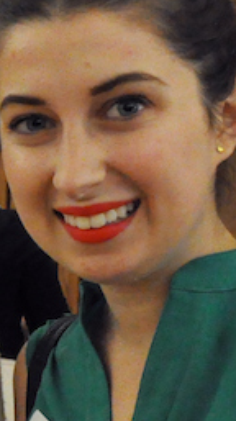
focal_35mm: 132
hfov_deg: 7.9
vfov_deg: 16.1
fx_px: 1473
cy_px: 383
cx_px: -485
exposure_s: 1/60
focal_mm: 18
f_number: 6.3
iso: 3200
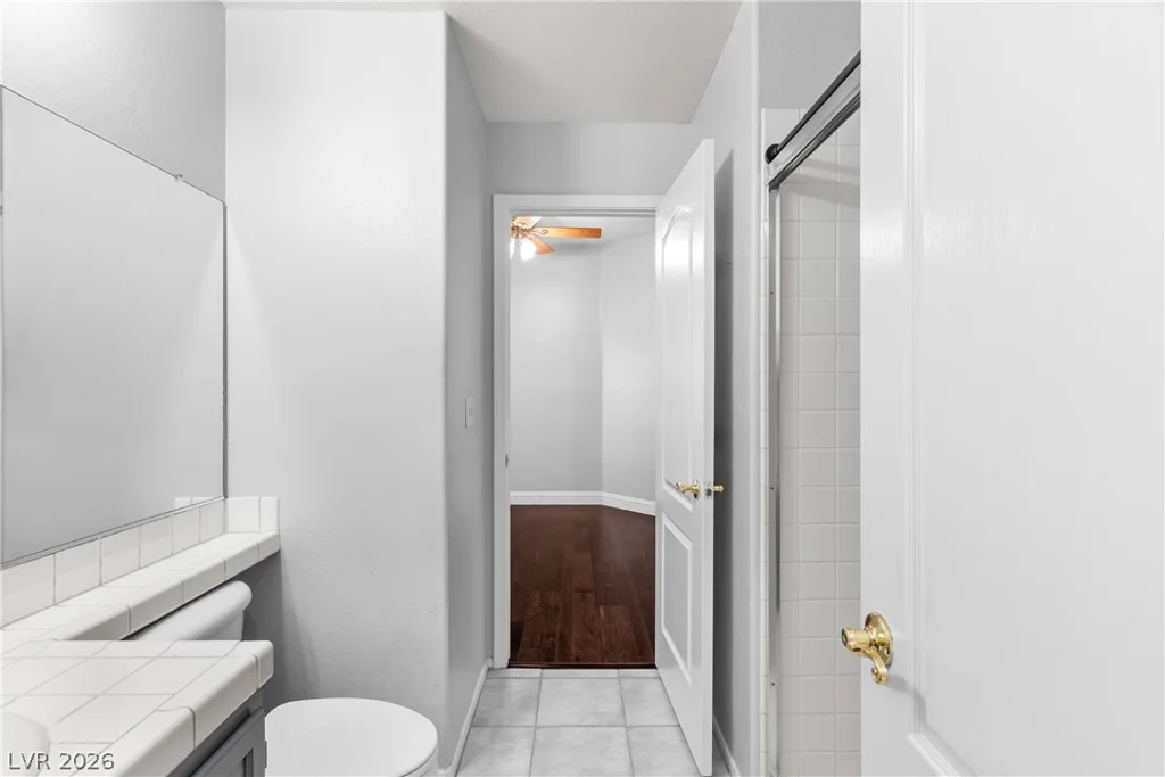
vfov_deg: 70.5
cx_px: 582
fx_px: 550
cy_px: 388
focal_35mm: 17
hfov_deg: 93.3
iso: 400
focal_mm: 17
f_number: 8
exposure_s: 1/5
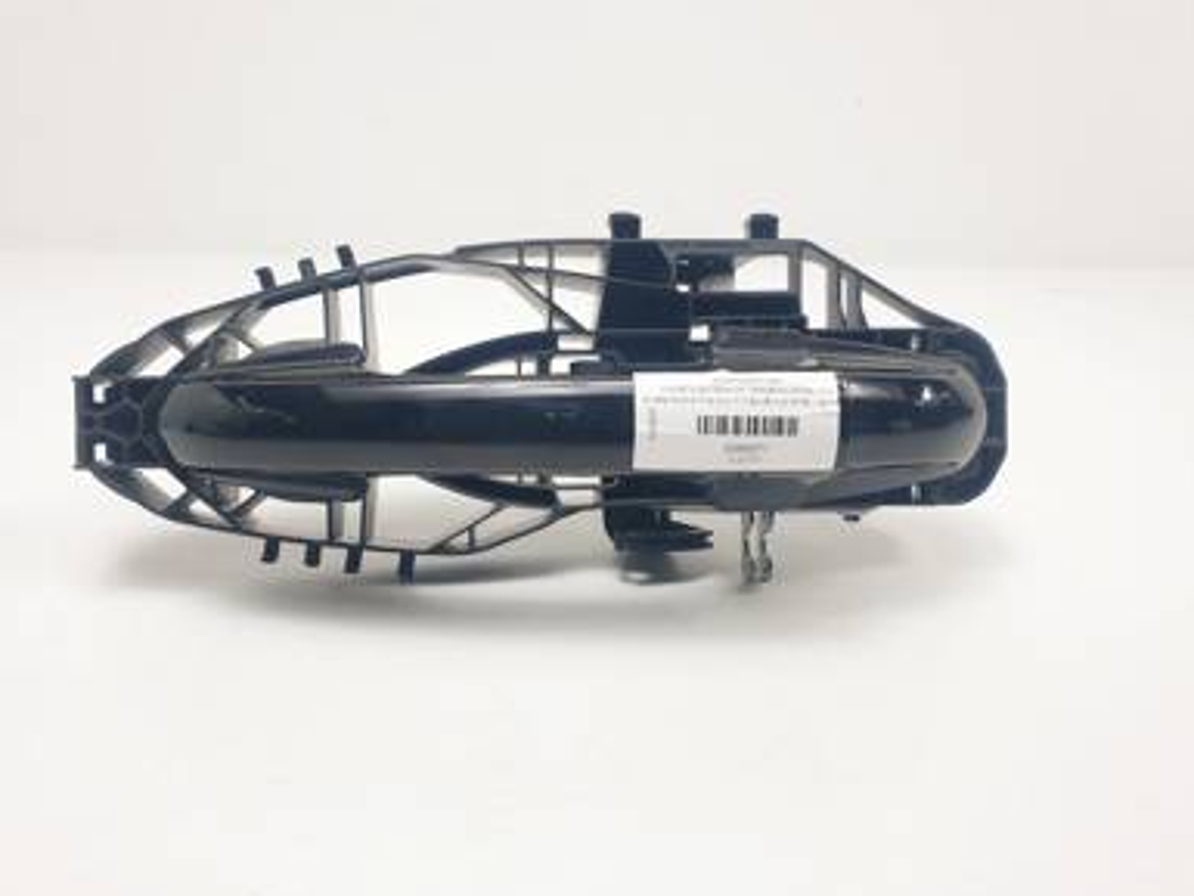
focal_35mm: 27
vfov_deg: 51.4
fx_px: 932
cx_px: 589
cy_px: 456
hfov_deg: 65.3
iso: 50
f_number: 2.4
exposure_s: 1/249
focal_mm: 4.3
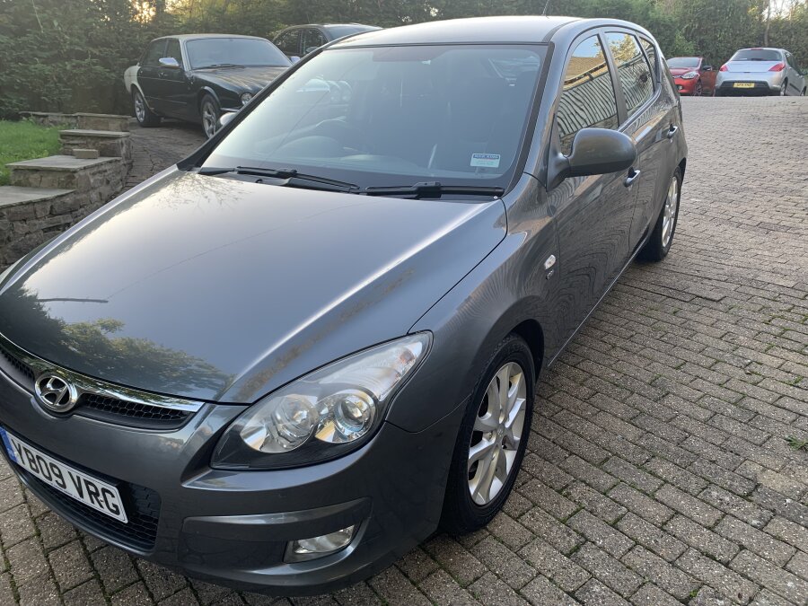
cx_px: 404
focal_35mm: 26
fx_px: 607
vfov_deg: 53.1
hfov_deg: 67.3
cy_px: 303
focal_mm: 4.25
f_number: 1.8
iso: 40
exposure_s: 1/121
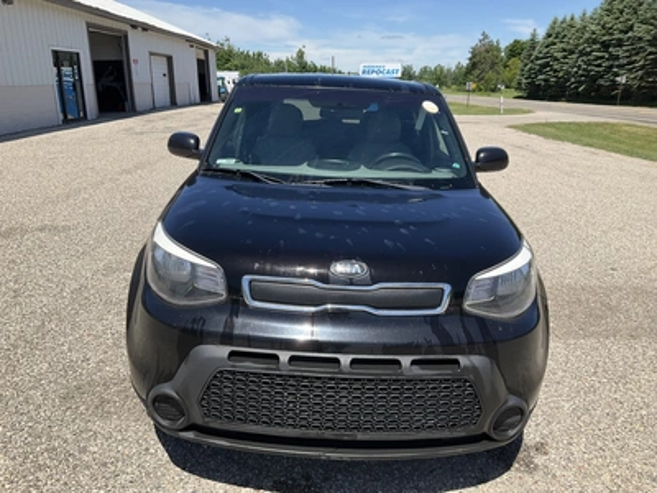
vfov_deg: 48.2
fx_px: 550
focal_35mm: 29
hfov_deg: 61.7
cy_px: 246
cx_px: 328
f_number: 1.8
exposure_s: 1/1577
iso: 25
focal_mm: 3
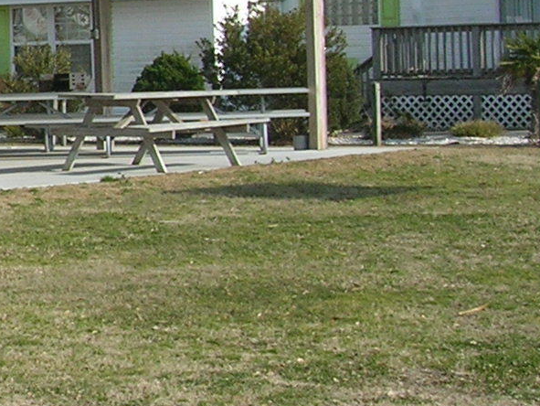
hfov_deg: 12.2
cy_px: 6
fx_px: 2326
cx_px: -432
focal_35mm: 149
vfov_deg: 9.9
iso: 50
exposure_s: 1/446
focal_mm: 5.7
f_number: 4.9
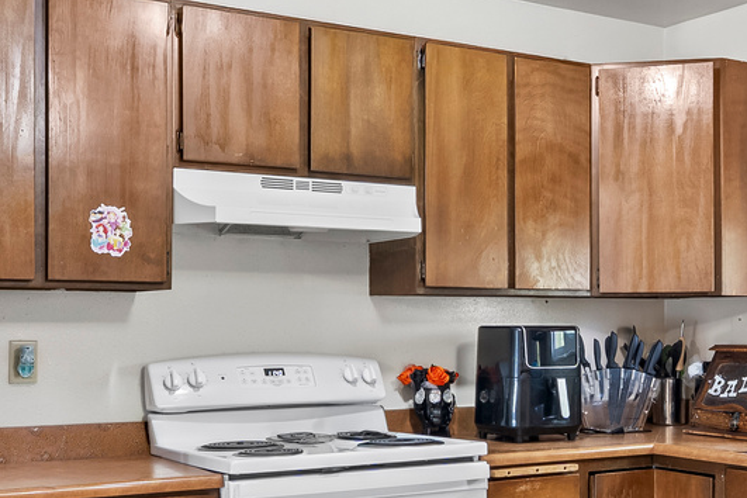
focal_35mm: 54
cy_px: 323
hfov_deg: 36.6
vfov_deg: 25.0
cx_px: 484
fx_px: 1120
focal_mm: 14
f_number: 9
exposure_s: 1/1.25
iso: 400
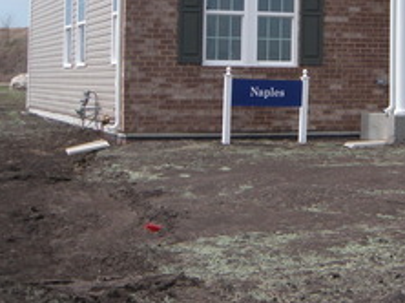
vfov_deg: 14.3
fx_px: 1180
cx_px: 463
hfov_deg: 18.6
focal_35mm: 101
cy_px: -33
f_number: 3.8
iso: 64
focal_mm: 5.9
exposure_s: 1/718
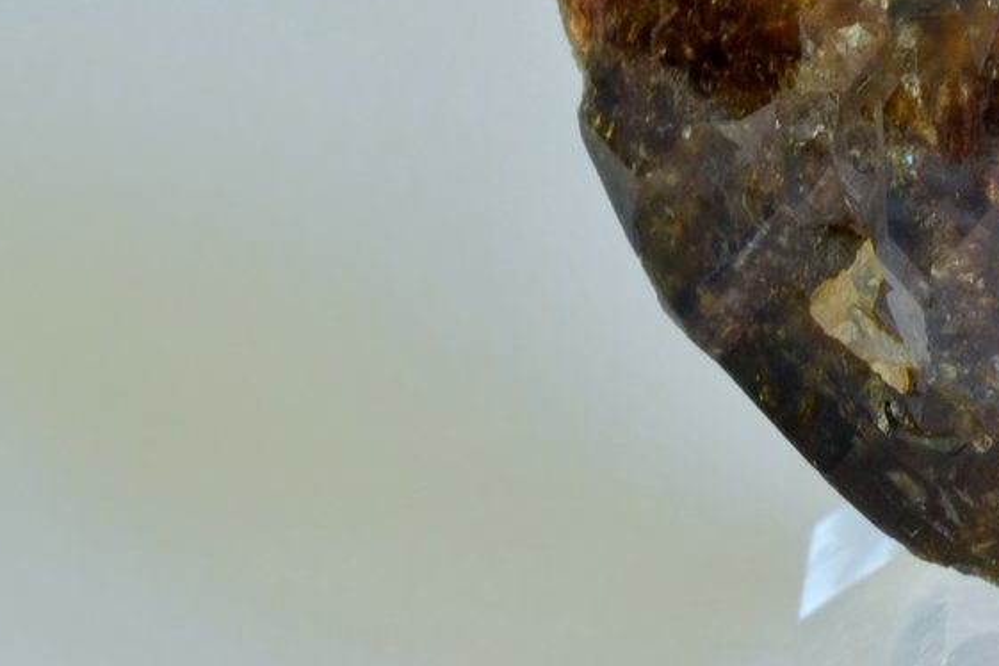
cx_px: 1311
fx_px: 4745
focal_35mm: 171
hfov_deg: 11.7
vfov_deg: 7.9
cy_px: -206
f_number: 25
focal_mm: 40
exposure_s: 1
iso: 100
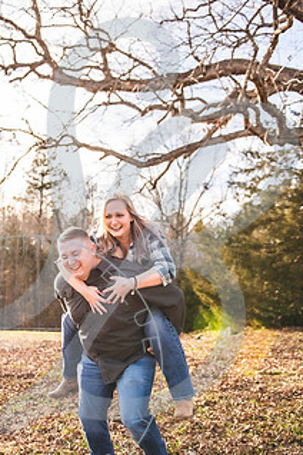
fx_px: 518
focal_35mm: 41
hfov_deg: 32.3
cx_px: 94
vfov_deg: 47.3
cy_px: 259
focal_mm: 29
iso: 100
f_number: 2.8
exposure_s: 1/500
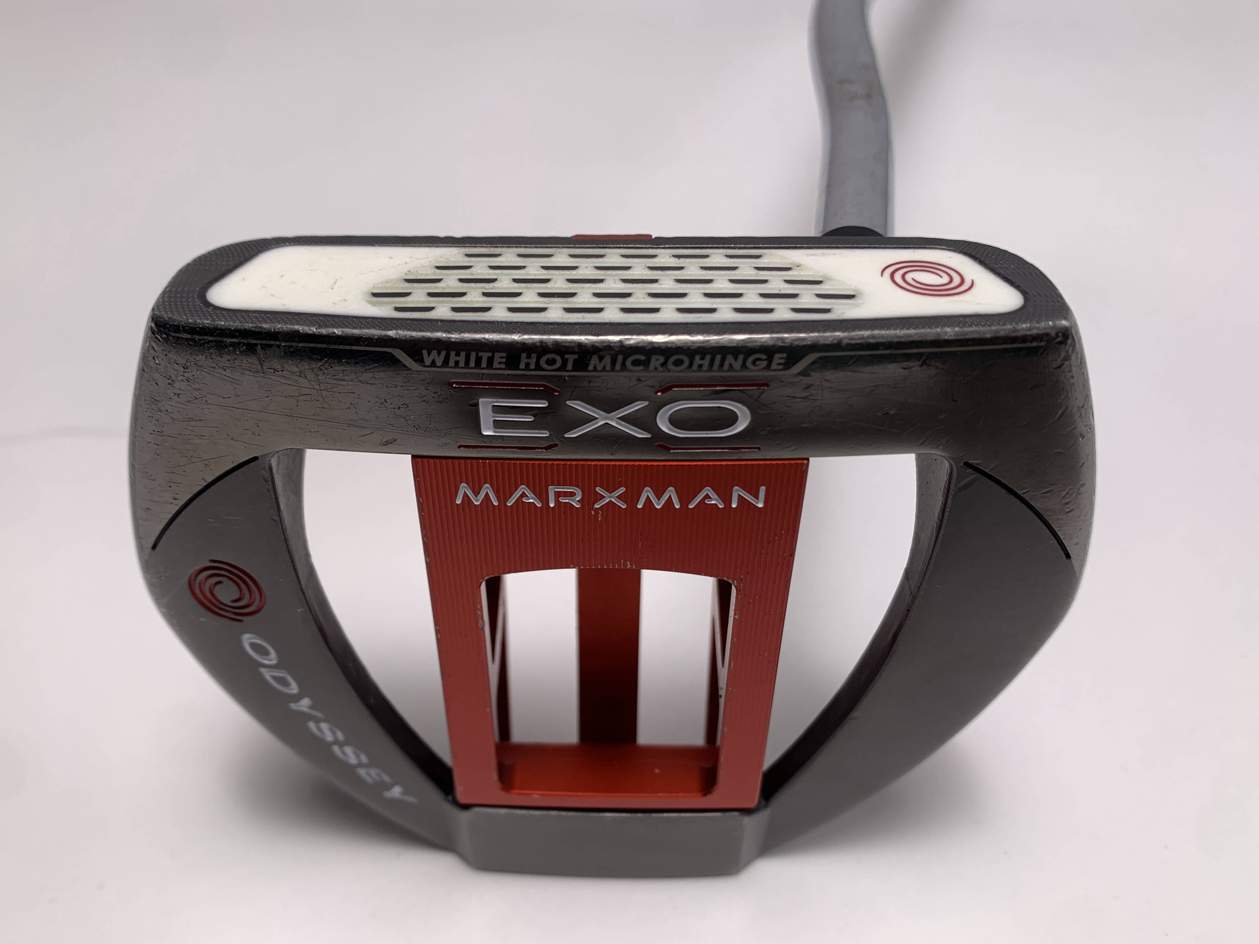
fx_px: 1055
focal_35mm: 29
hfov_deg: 61.6
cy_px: 489
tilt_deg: -45.7
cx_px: 599
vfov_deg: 48.2
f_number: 1.8
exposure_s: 1/181
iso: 25
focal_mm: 4.25
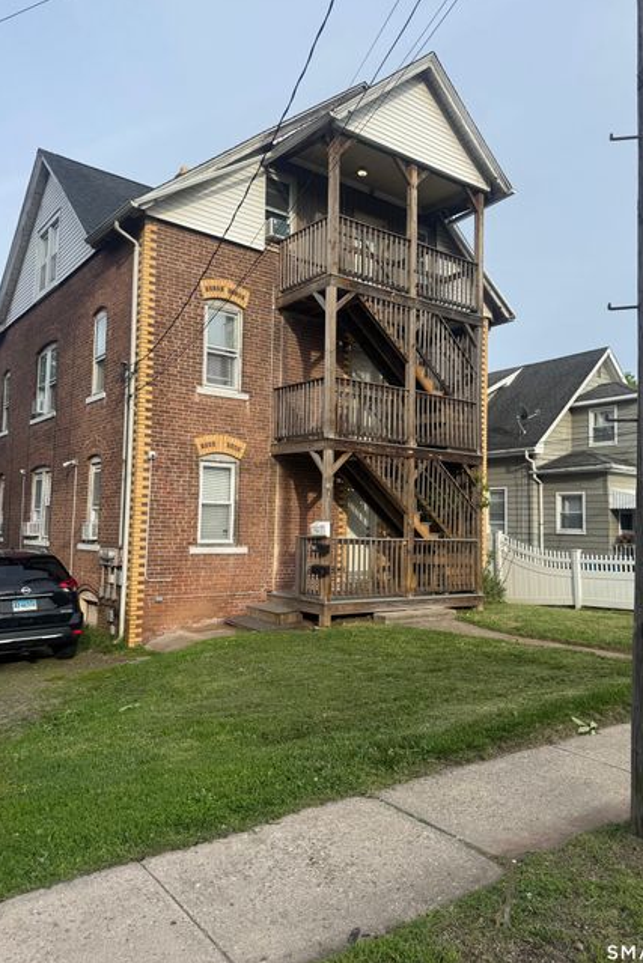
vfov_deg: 69.4
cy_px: 467
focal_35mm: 26
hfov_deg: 49.5
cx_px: 346
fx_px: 696
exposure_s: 1/1923
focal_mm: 6.76
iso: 80
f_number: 1.78
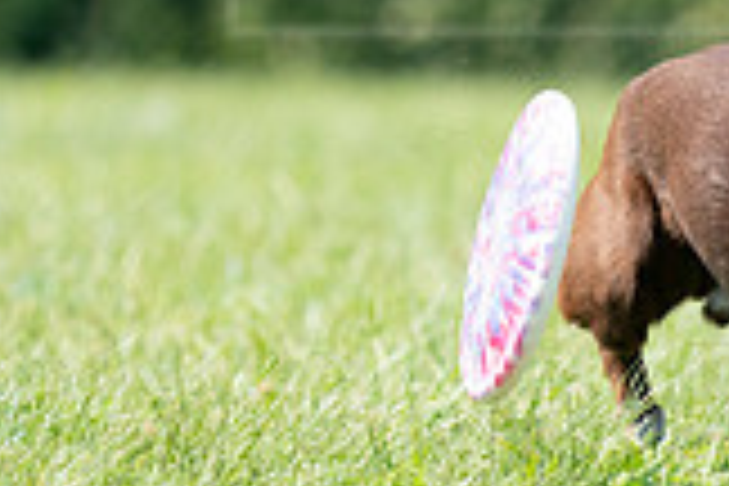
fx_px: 26627
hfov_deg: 1.6
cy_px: -34
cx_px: 657
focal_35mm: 1315
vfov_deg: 1.0
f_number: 6.3
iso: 2000
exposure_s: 1/4000
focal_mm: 368
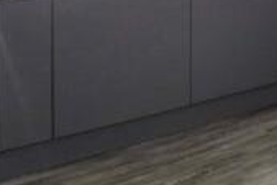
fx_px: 447
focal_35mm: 58
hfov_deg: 22.6
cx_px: 481
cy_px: -70
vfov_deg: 20.8
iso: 1000
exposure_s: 1/60
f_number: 14
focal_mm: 10
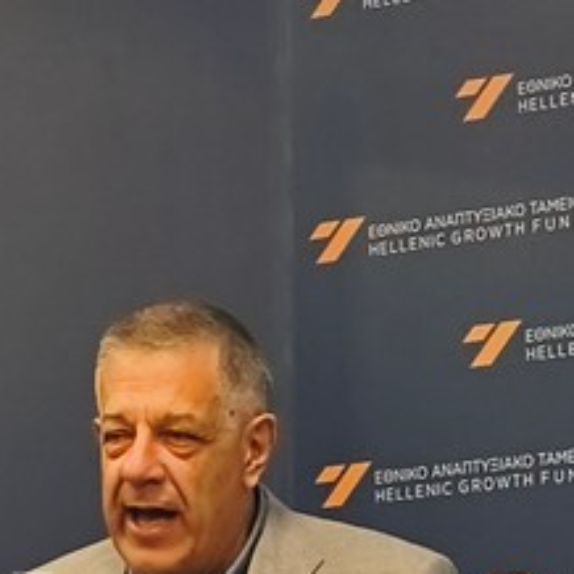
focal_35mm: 251
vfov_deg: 6.9
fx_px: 4709
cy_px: -169
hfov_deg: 7.0
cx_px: 483
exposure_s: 1/100
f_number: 1.65
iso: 160
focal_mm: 6.18
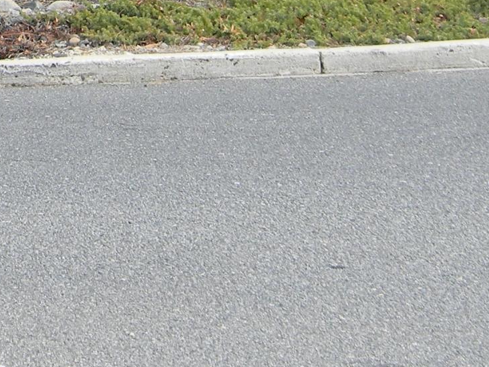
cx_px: 69
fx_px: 2882
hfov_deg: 9.7
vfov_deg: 7.1
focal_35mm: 204
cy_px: -233
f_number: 4.1
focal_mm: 10.1
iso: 80
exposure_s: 1/57.6
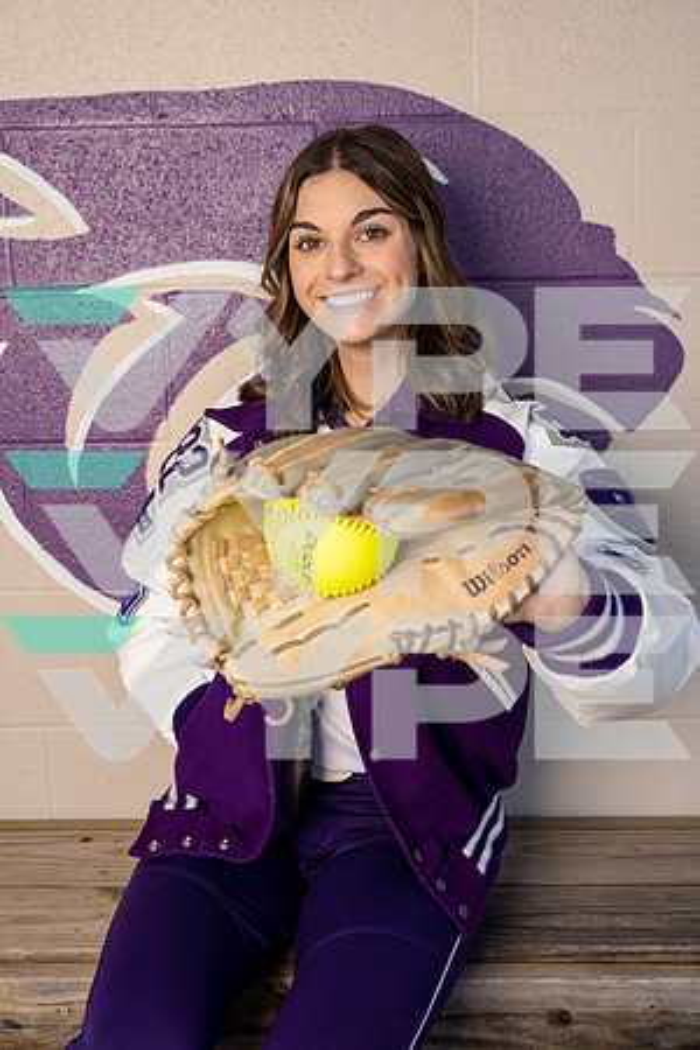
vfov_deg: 48.5
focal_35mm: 40
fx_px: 1167
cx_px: 350
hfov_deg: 33.4
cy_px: 525
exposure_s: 1/250
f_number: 5.6
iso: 100
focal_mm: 40
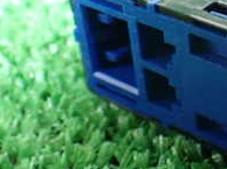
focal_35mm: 93
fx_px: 609
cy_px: 26
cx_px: 254
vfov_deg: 15.7
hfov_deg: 20.1
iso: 800
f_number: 2.3
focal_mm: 5.4
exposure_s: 1/30
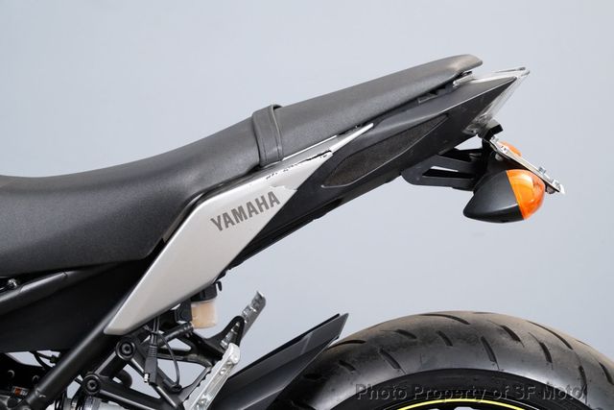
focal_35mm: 105
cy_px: 205
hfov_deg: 19.5
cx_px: 307
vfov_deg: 13.0
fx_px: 1791
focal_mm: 105
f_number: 9
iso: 5000
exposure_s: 1/80
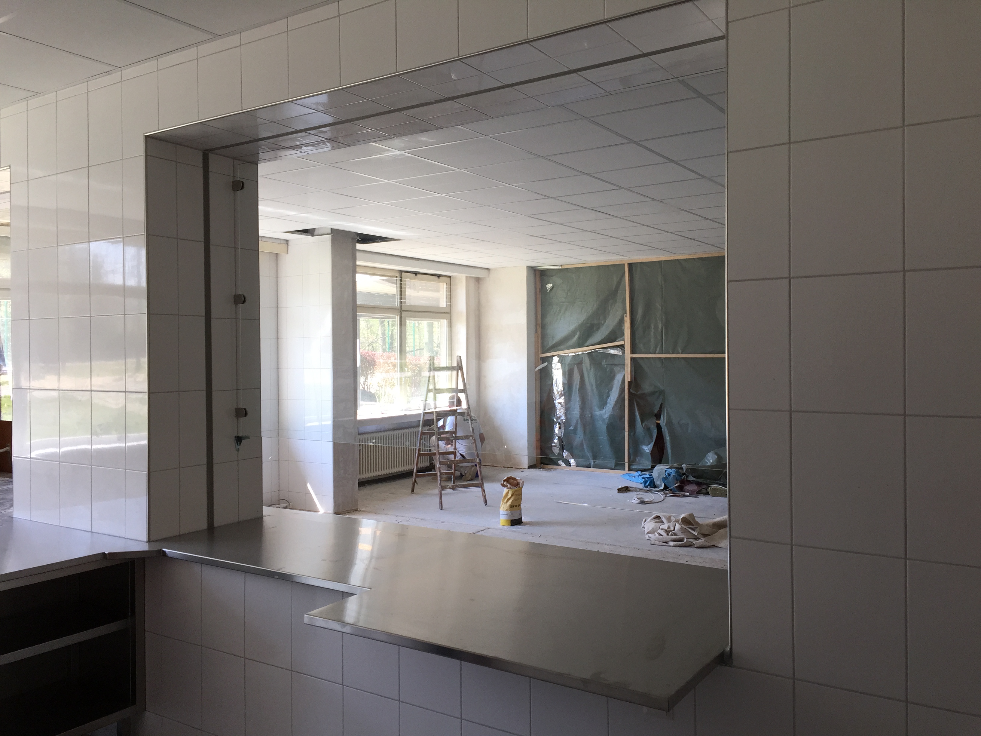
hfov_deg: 61.7
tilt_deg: +0.9
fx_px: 822
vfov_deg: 48.2
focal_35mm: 29
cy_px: 368
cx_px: 490
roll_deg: +0.5
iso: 50
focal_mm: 4.15
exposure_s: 1/120
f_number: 2.2
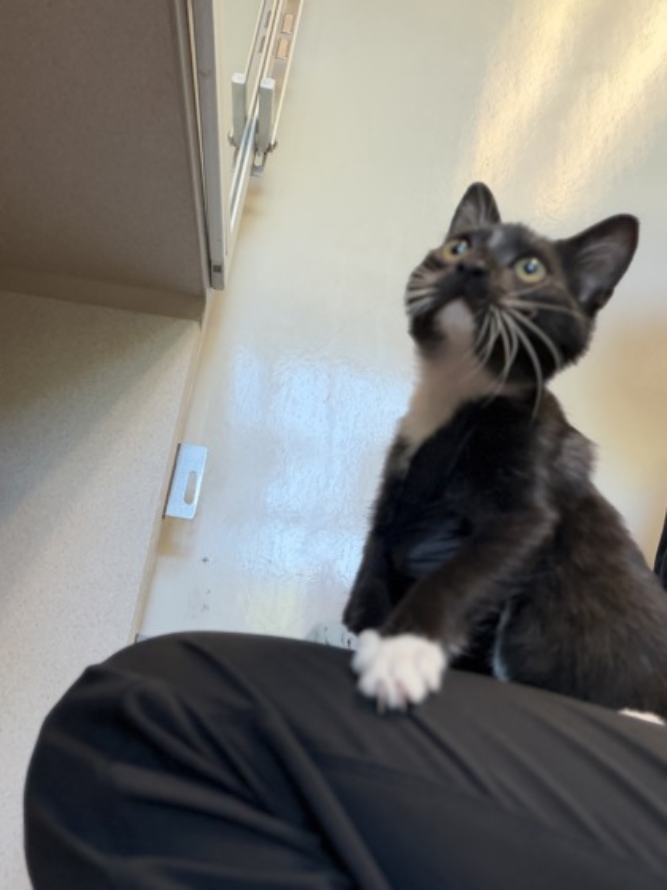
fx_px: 771
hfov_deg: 46.8
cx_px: 334
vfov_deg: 60.0
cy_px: 445
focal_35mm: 30
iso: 200
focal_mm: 2.71
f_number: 1.9
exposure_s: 1/60
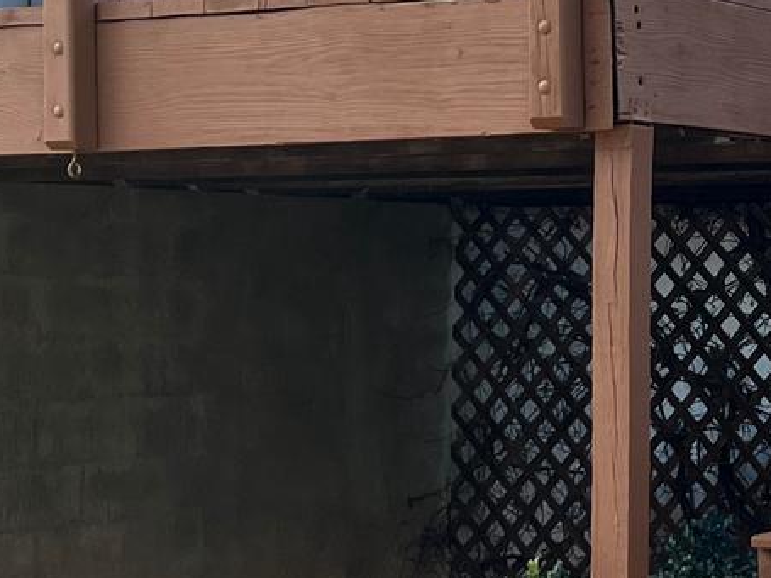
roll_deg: +0.5
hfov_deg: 16.5
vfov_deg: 12.6
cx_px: 749
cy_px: 154
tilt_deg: +3.1
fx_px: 2605
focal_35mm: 117
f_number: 1.5
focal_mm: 5.7
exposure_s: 1/769
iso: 50
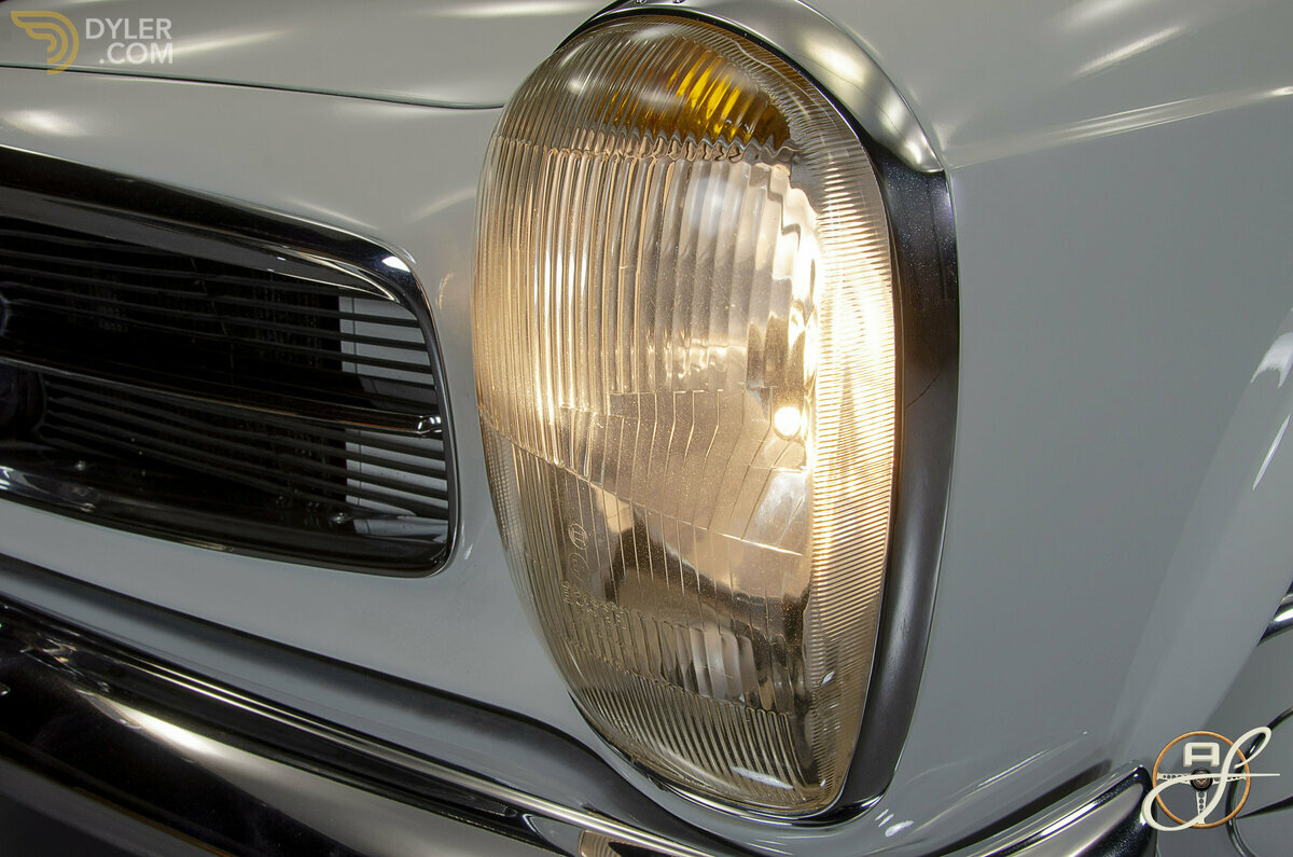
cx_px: 646
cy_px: 428
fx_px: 1290
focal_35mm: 36
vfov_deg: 36.7
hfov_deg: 53.2
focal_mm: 24
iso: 200
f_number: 14
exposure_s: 1/5
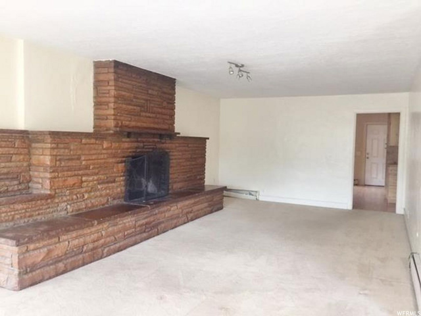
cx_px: 210
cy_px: 158
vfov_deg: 48.2
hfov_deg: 61.7
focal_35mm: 29
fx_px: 353
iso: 100
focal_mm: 4.15
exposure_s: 1/30
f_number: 2.2
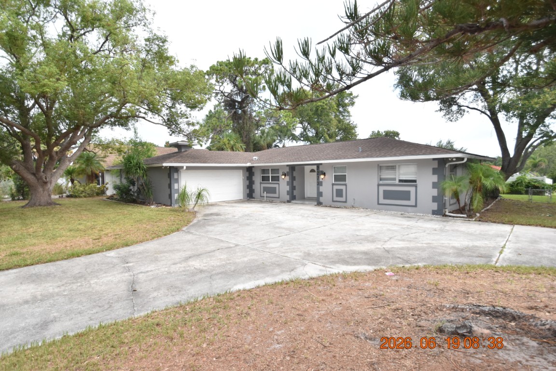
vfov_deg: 67.4
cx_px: 278
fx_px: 278
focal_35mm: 18
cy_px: 186
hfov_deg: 90.0
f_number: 3.8
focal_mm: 12
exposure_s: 1/1000
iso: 800
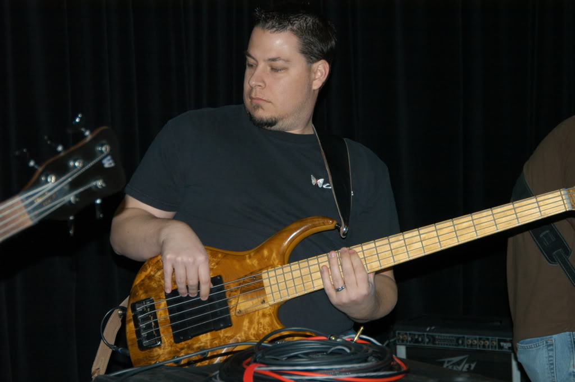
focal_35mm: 93
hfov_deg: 21.9
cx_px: 288
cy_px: 191
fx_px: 1484
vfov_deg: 14.7
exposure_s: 1/60
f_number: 5.3
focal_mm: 62
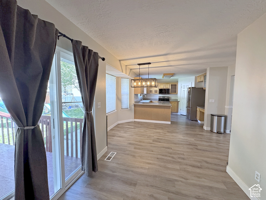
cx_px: 133
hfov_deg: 102.1
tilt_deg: -3.5
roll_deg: -0.1
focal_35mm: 14
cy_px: 100
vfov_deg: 85.7
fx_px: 108
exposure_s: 1/120
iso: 320
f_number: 2.2
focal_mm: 2.22
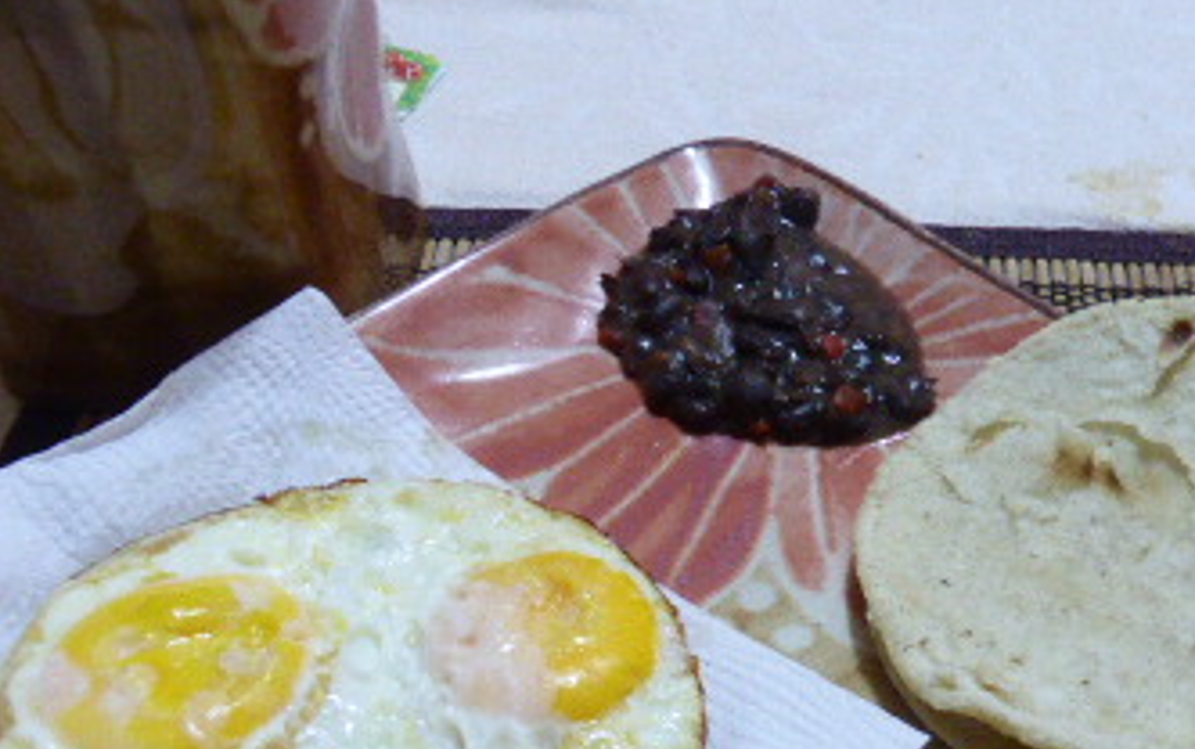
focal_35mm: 49
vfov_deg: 26.0
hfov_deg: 38.7
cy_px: 591
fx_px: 1597
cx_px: 1033
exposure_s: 1/8
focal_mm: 4.3
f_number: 3.3
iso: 400
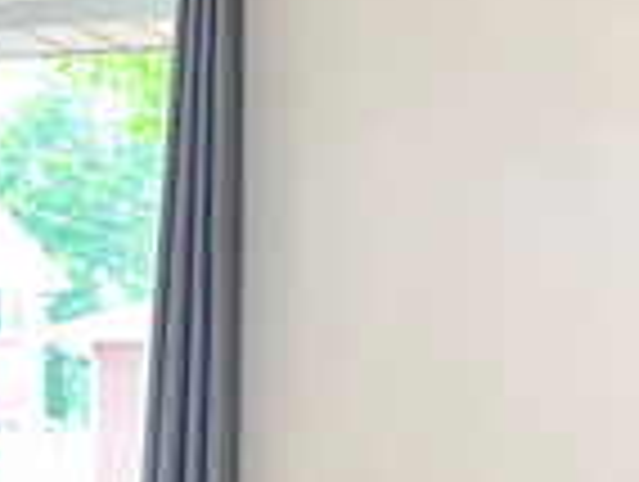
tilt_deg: -14.7
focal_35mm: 117
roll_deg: +0.4
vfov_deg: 11.5
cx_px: -216
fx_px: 2163
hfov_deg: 15.9
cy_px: 937
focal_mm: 4.25
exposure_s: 1/60
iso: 125
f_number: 1.8
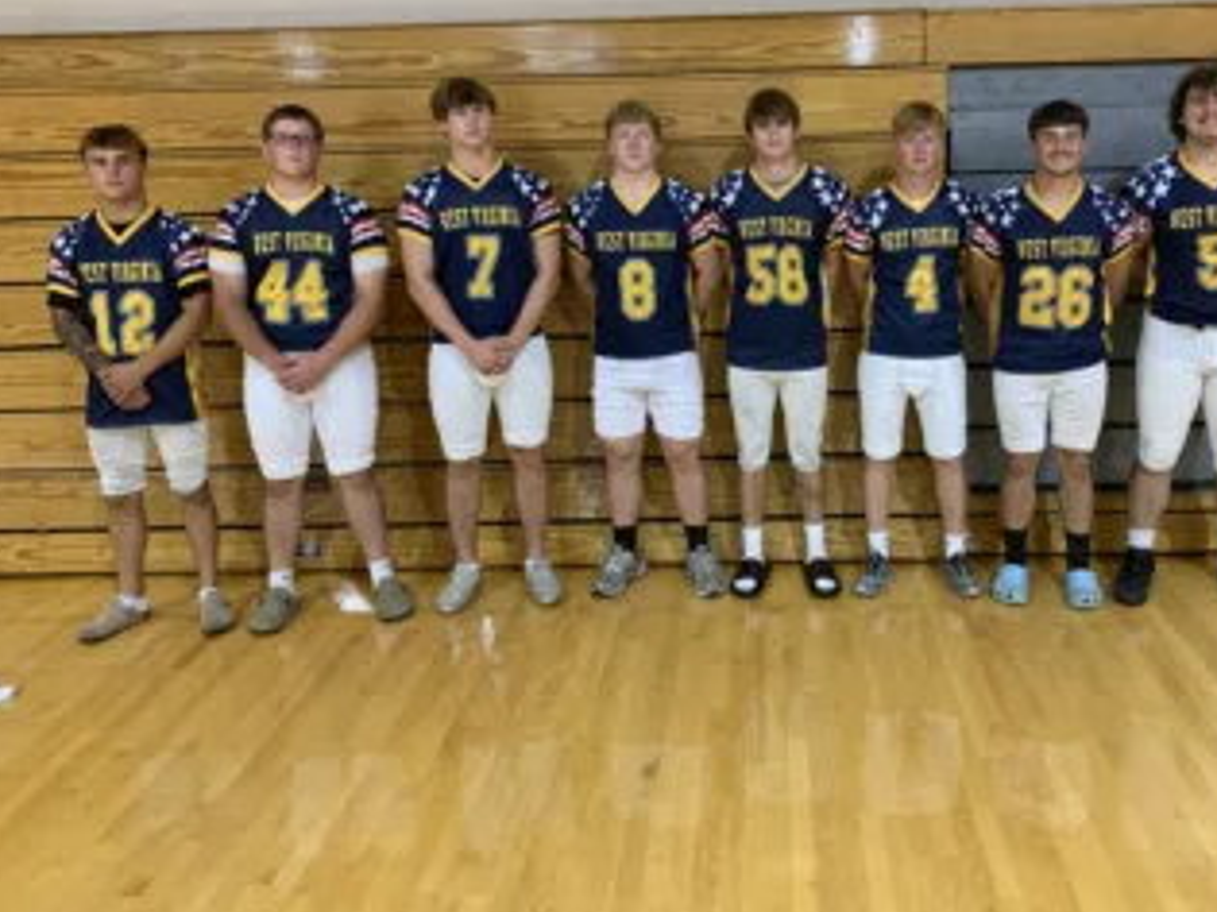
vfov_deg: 42.8
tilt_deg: -12.1
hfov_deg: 54.9
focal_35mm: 33
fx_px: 1160
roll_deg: +0.8
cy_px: 379
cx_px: 742
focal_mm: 4.25
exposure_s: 1/60
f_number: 1.8
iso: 250
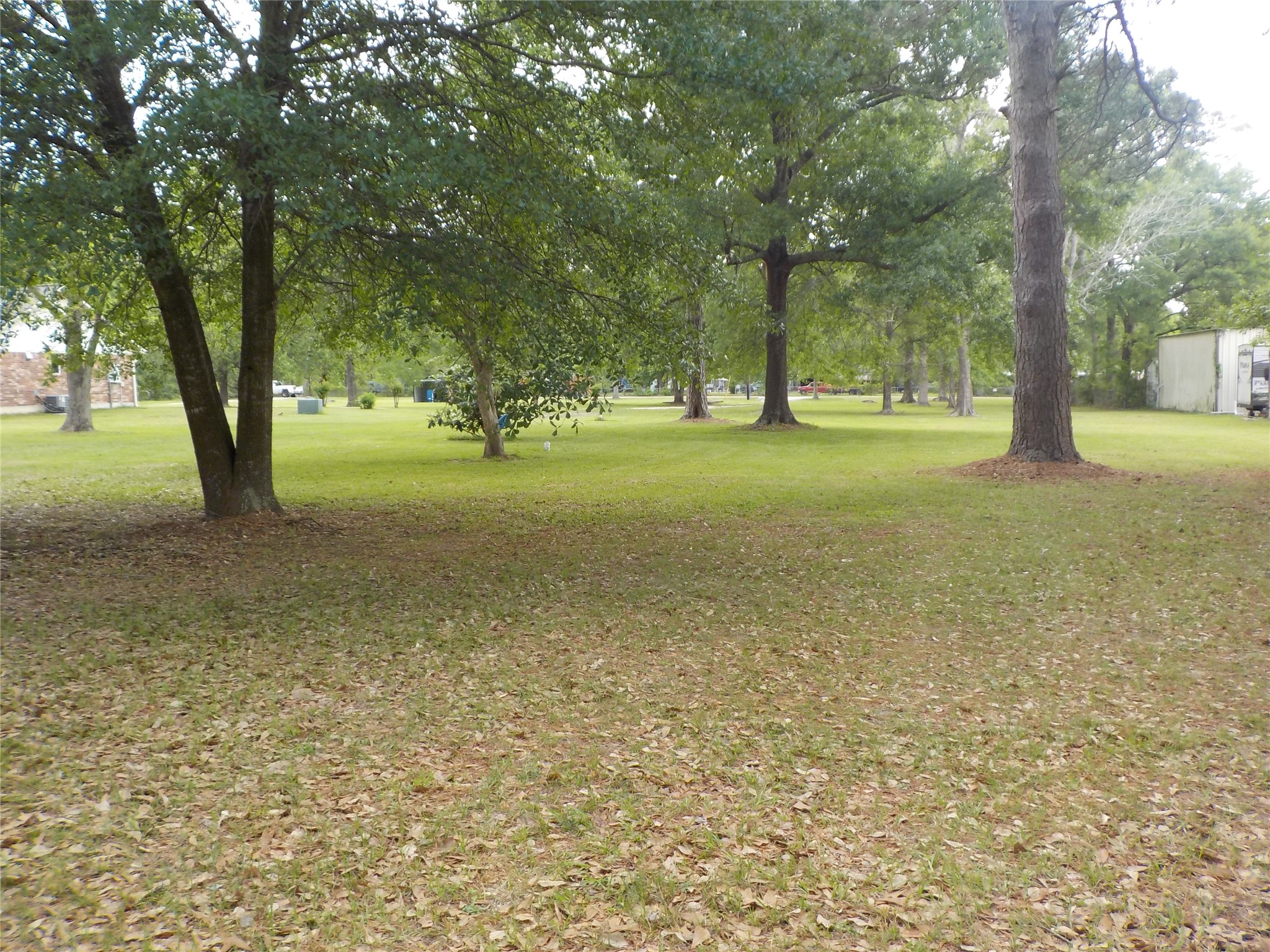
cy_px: 476
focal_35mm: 30
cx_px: 635
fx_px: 1101
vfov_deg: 46.8
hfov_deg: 60.0
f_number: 3.3
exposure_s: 1/100
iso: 125
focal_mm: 4.1
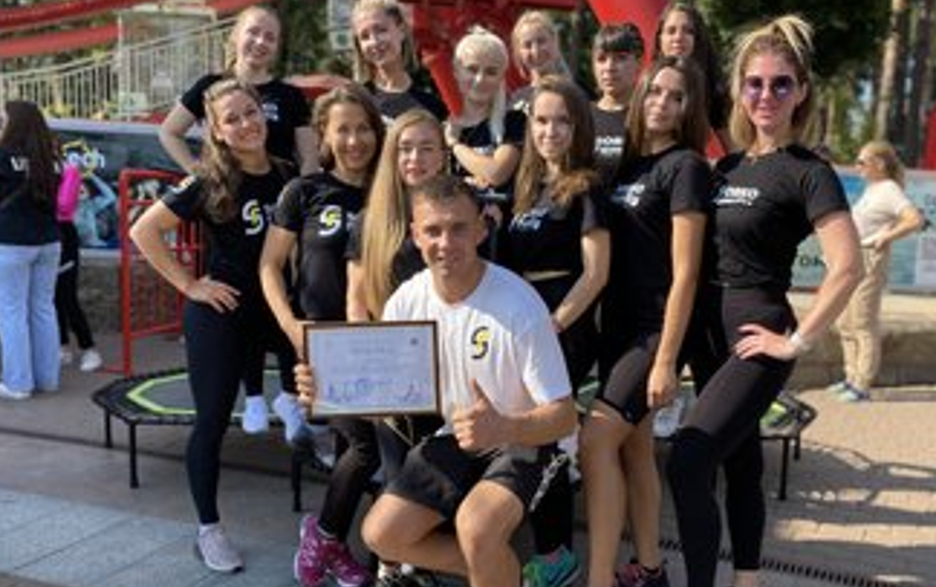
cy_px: 350
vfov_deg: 37.2
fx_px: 868
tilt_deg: -9.4
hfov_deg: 56.6
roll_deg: -2.7
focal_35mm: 34
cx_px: 500
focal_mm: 4.25
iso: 32
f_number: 1.8
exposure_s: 1/957
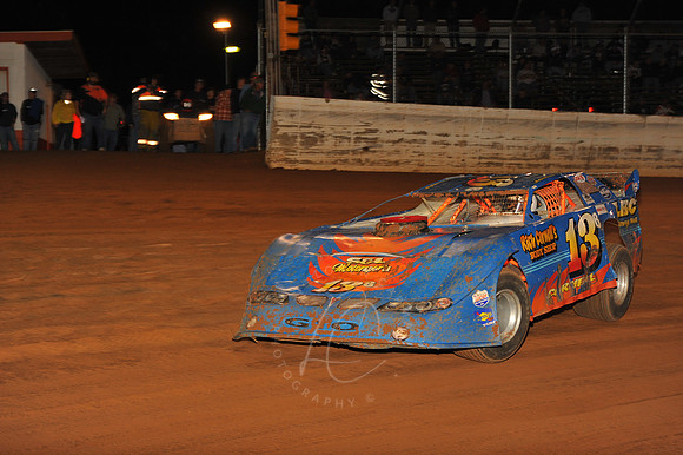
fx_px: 1327
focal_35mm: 70
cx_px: 342
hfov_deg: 28.9
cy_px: 228
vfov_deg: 19.4
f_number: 7.1
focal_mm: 70
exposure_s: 1/320
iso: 800
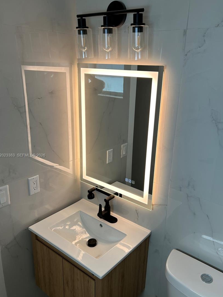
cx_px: 119
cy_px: 156
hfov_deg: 48.2
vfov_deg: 61.6
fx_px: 249
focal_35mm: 29
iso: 40
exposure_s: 1/148
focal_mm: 5.7
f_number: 1.5
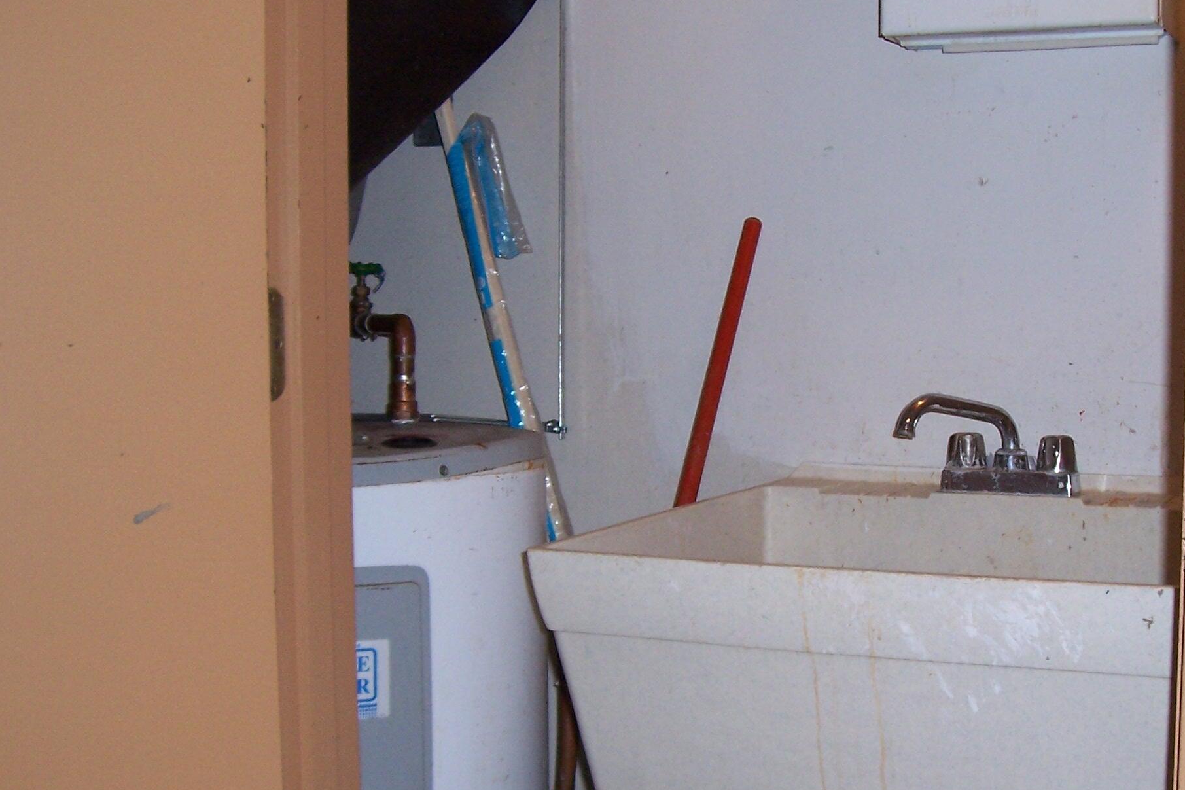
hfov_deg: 39.1
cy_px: 440
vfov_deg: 27.0
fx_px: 1646
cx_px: 805
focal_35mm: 50
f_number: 2.7
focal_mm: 5.6
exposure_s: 1/60
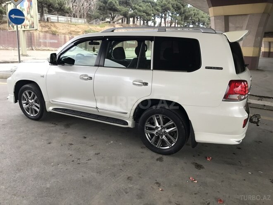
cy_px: 102
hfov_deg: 63.4
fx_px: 221
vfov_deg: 49.7
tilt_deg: -12.3
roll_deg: -3.0
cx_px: 136
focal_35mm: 28
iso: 32
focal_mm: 3.99
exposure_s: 1/100
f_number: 1.8
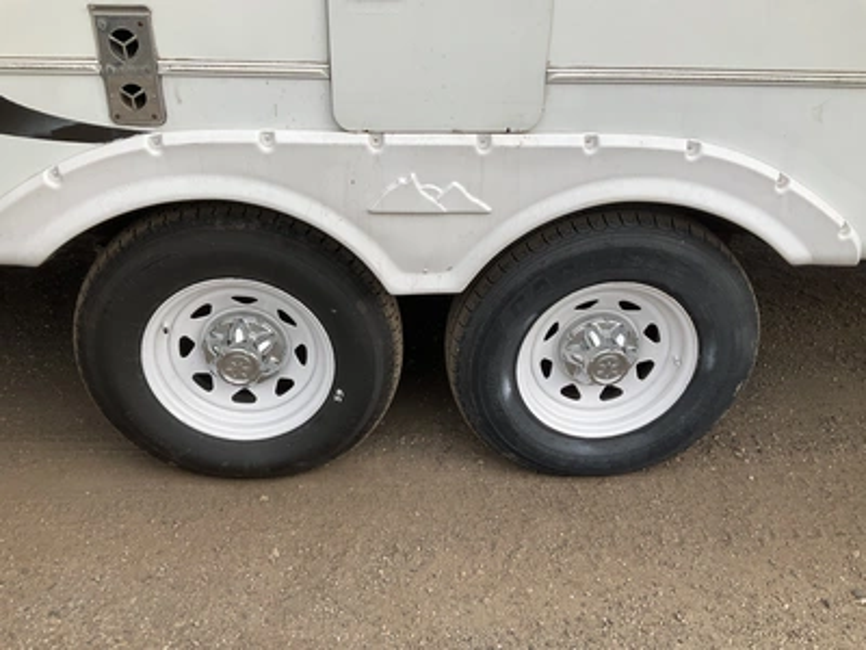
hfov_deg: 61.7
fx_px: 726
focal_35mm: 29
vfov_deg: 48.2
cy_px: 325
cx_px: 433
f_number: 1.8
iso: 25
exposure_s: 1/439
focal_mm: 3
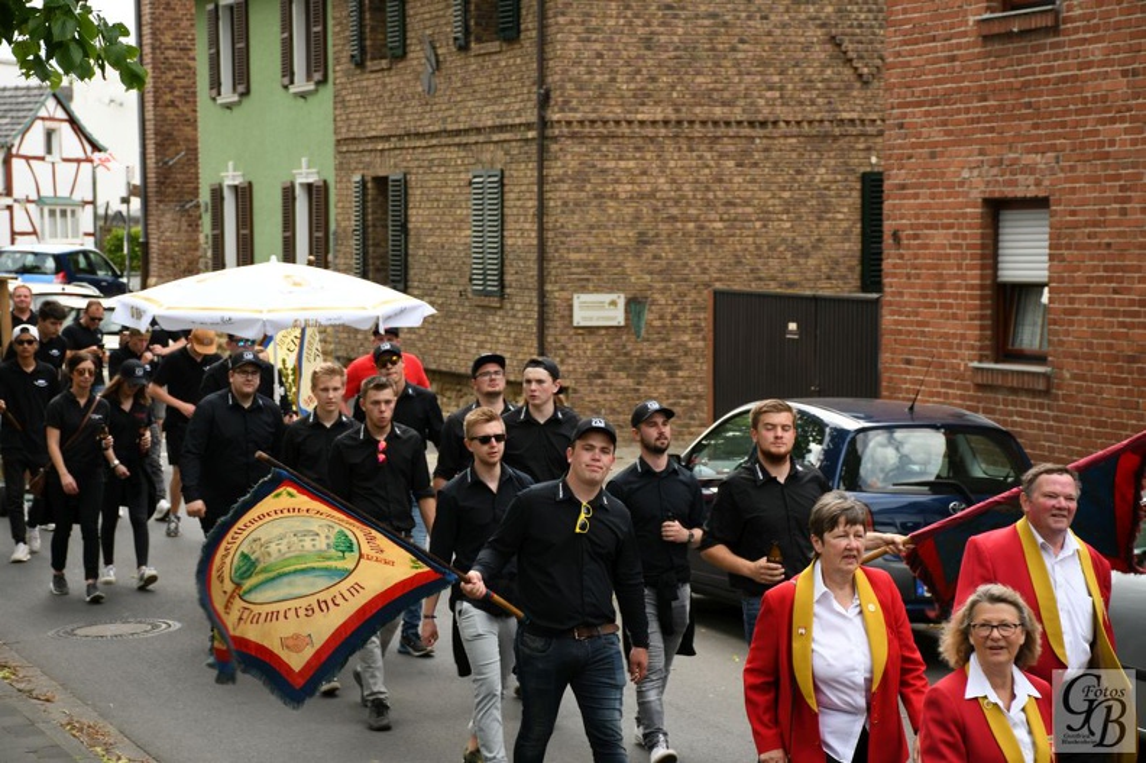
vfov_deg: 15.2
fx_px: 2863
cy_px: 382
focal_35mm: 90
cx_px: 573
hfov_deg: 22.6
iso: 100
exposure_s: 1/125
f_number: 6.3
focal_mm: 60
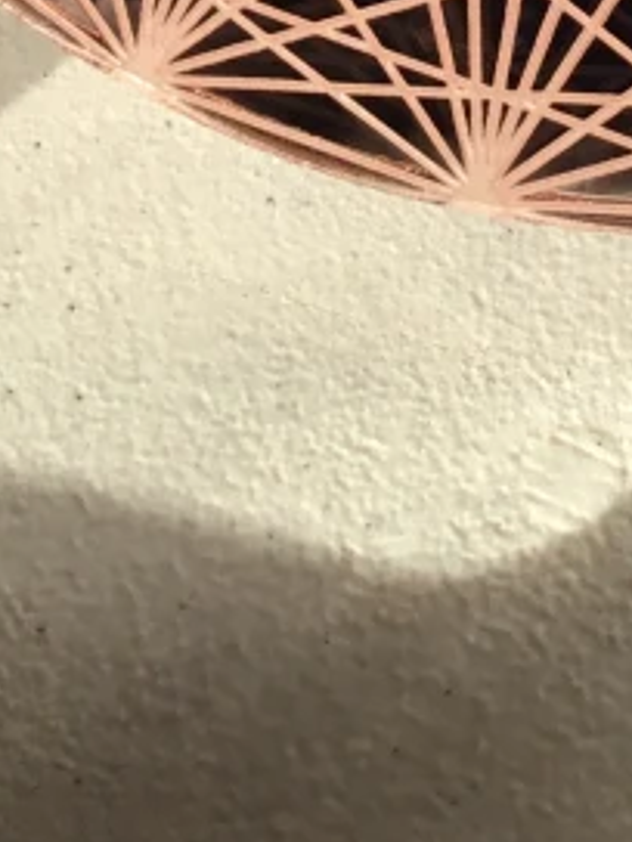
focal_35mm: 137
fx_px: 3335
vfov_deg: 13.4
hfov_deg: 10.7
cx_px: 740
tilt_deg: -49.5
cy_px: -505
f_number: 2.4
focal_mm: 3.3
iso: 25
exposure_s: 1/397
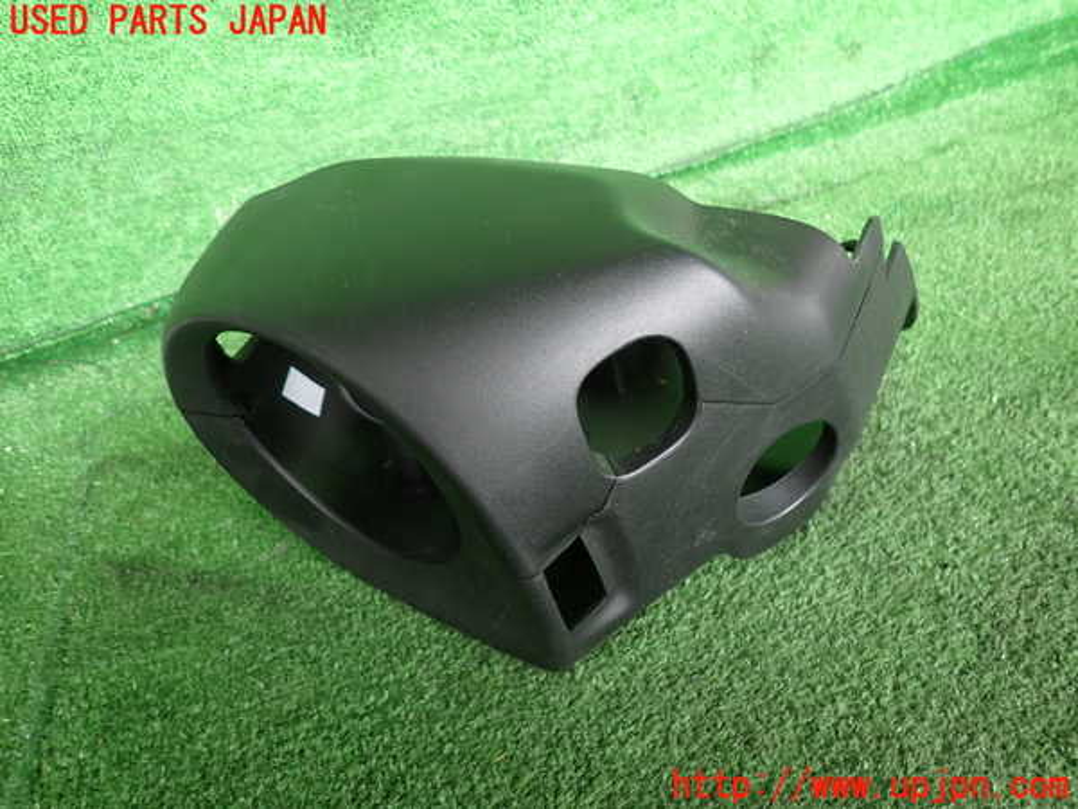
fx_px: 779
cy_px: 404
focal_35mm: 25
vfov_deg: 54.9
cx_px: 539
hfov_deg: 69.4
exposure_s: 1/60
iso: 200
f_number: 2
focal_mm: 4.5
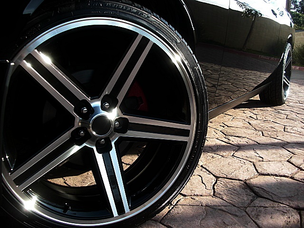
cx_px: 152
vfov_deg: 39.7
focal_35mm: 36
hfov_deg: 51.4
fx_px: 316
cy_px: 114
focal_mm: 6.3
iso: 50
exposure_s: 1/160
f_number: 2.8
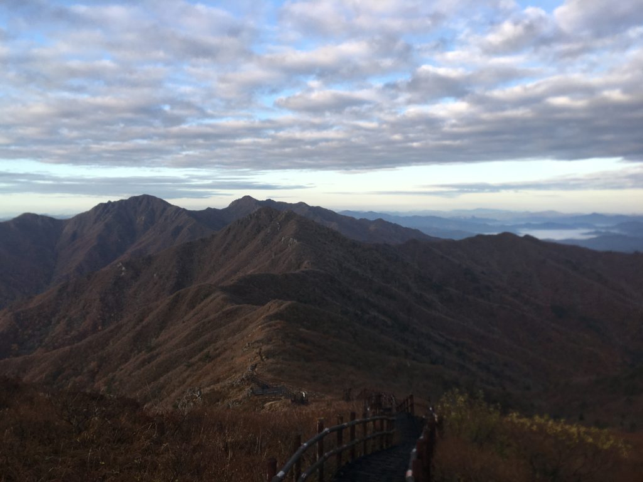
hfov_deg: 61.7
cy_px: 241
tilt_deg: -2.3
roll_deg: -0.2
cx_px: 322
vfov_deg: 48.2
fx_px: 539
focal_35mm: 29
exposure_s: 1/450
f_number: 2.2
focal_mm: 4.15
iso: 25
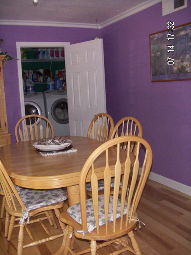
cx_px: 96
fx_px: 265
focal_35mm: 36
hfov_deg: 39.7
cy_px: 128
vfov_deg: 51.4
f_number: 2.8
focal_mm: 4.7
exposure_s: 1/50
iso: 200
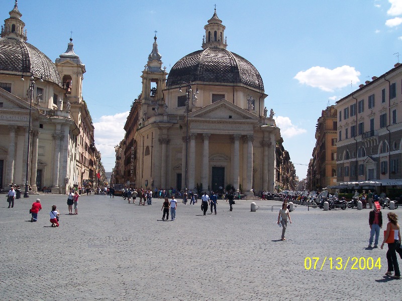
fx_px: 441
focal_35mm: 38
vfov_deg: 37.7
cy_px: 150
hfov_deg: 49.0
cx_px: 201
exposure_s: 1/700
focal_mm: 8
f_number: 4.8
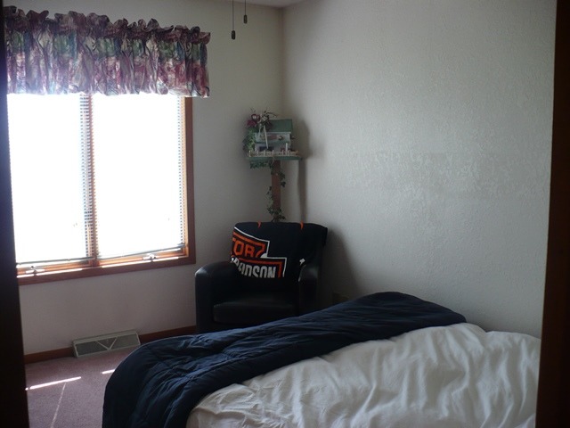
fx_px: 609
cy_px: 214
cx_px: 285
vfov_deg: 38.7
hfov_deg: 50.1
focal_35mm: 37
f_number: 2.8
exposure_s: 1/30
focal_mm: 6.1
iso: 100
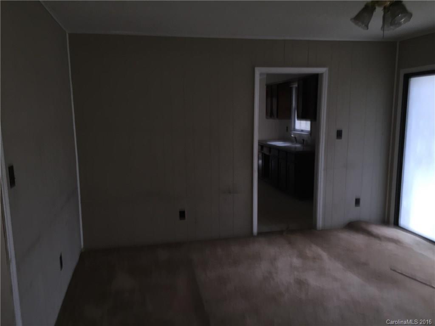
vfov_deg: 48.2
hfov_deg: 61.7
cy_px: 163
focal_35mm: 29
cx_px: 218
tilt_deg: -8.0
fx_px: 364
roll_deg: -0.9
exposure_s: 1/16
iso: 64
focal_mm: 4.15
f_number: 2.2
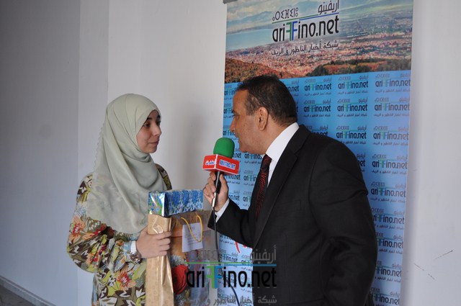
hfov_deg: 55.2
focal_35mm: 34
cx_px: 230
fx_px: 441
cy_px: 153
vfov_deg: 38.3
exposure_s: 1/80
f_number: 4.5
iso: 400
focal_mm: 23
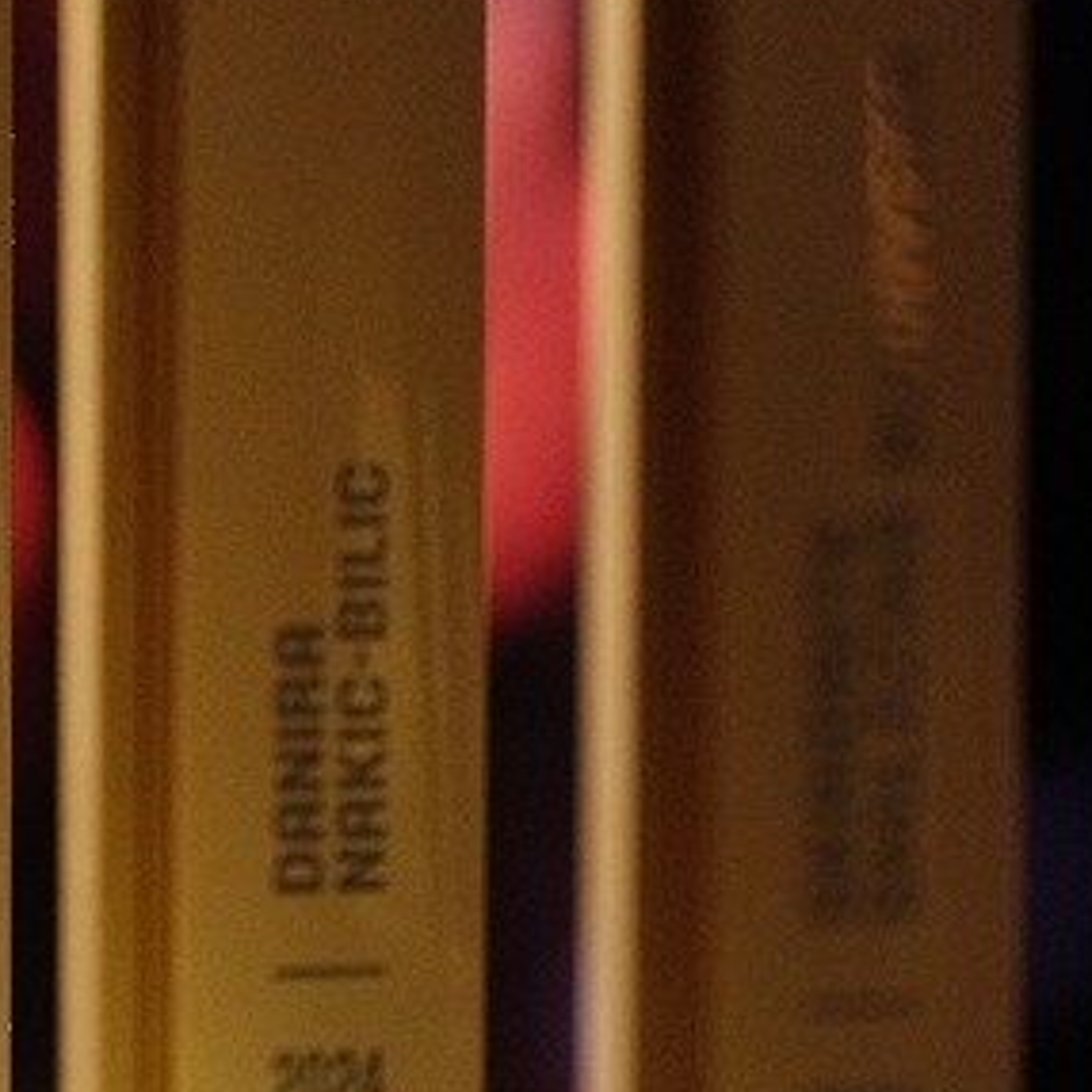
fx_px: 15204
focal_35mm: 426
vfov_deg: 4.1
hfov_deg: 4.1
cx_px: -137
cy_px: 655
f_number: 2.8
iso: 2000
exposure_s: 1/160
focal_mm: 119.2
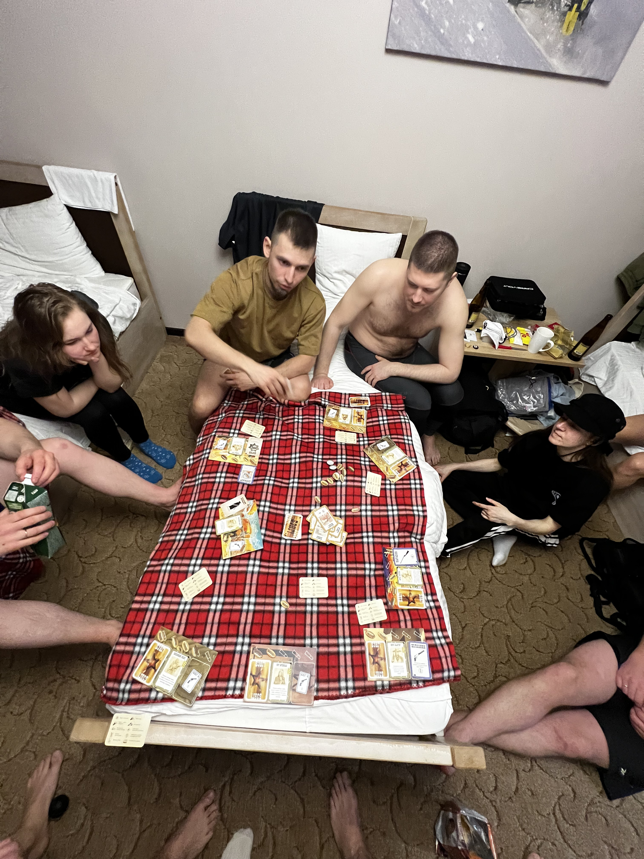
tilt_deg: -51.6
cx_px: 322
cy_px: 430
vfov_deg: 106.2
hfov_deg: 89.9
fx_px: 322
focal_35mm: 13
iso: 500
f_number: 1.8
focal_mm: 1.57
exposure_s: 1/50
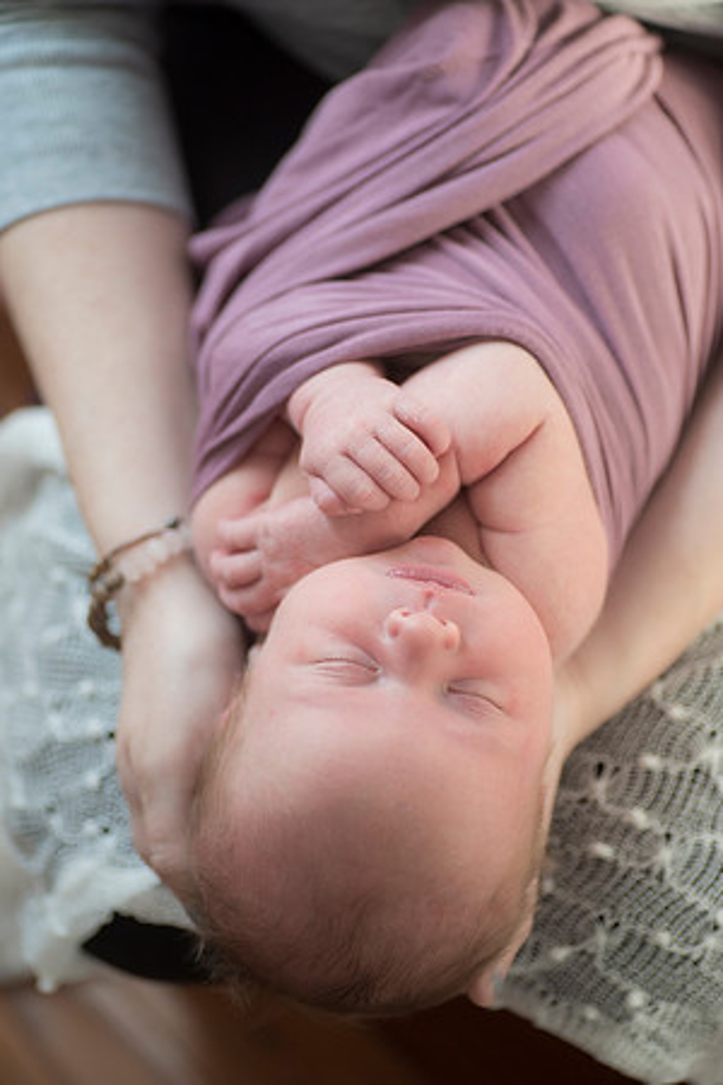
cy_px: 542
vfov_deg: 22.6
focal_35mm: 90
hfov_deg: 15.2
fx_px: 2711
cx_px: 362
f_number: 3.2
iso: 640
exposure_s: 1/200
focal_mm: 90
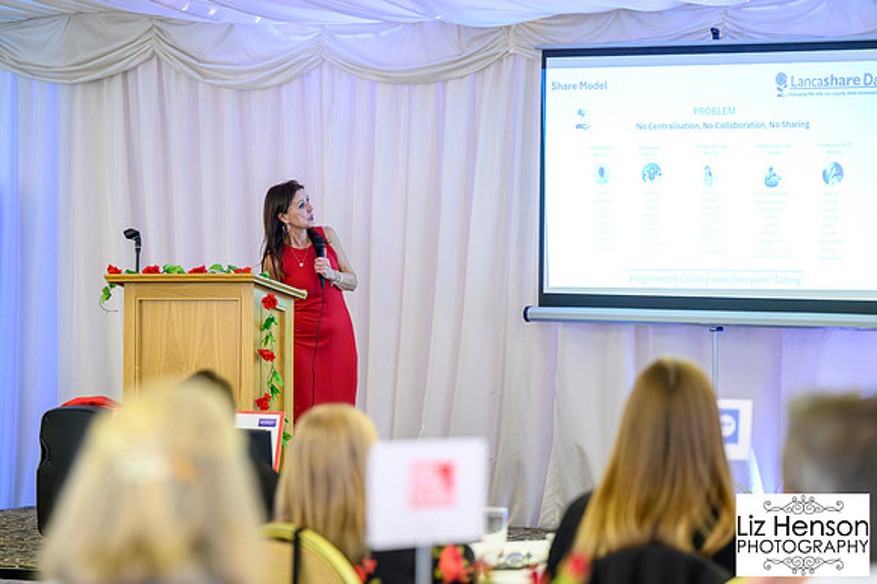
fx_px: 2741
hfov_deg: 18.2
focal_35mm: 113
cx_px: 438
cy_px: 292
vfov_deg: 12.2
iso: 10000
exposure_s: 1/200
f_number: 2.8
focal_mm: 110
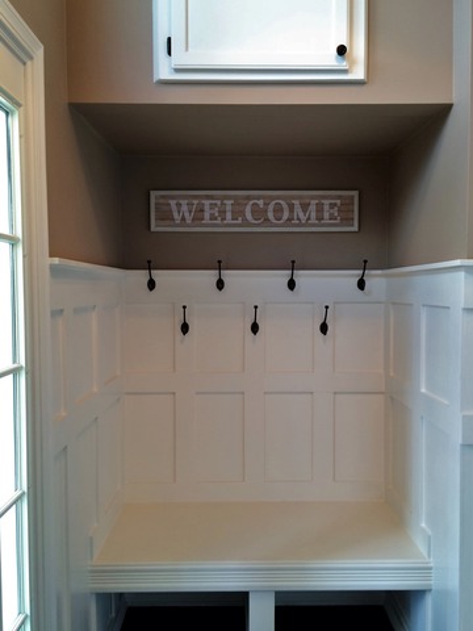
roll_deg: +1.0
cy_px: 316
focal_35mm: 29
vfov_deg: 61.7
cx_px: 236
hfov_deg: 48.2
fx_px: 528
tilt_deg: -2.4
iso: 50
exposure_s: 1/30
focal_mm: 4.15
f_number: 2.2
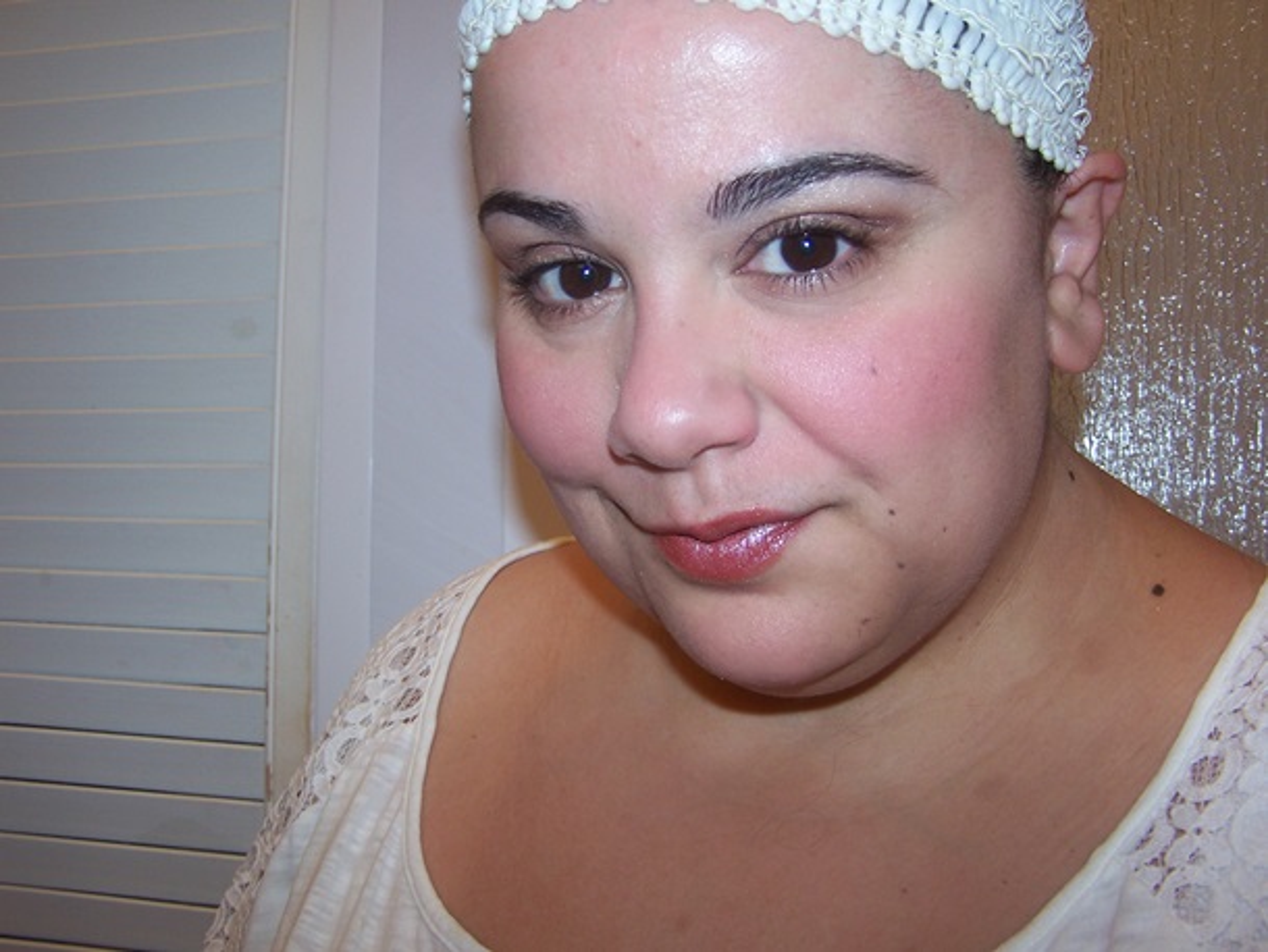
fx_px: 1393
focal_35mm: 38
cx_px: 634
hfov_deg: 49.0
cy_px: 476
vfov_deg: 37.7
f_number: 2.8
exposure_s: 1/60
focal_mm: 6.3
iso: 80
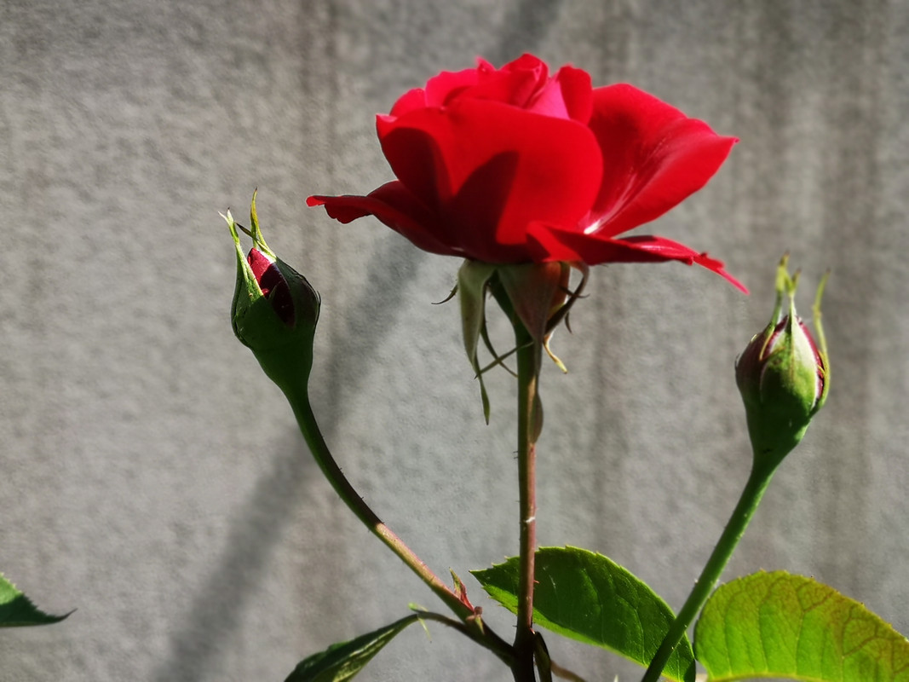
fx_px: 1418
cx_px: 454
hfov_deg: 35.5
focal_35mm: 54
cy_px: 341
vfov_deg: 27.0
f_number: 4
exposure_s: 1/1079
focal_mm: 3.95
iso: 50
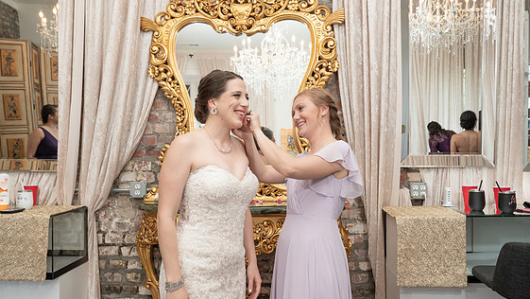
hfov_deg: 59.5
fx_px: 464
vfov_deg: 35.7
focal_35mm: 33
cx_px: 263
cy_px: 157
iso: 1000
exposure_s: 1/200
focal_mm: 30
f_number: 5.6
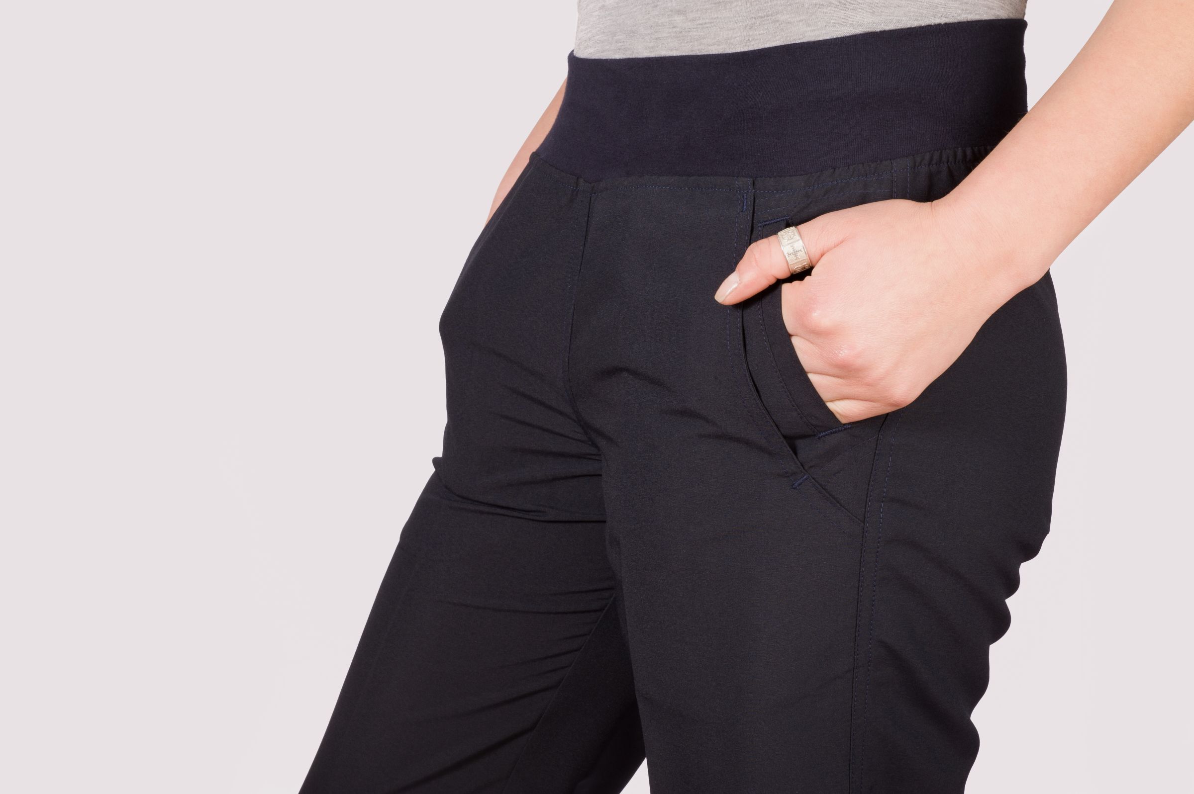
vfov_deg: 22.6
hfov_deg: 33.4
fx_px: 1989
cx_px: 597
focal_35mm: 60
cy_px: 397
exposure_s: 1/200
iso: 200
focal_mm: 60
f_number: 25
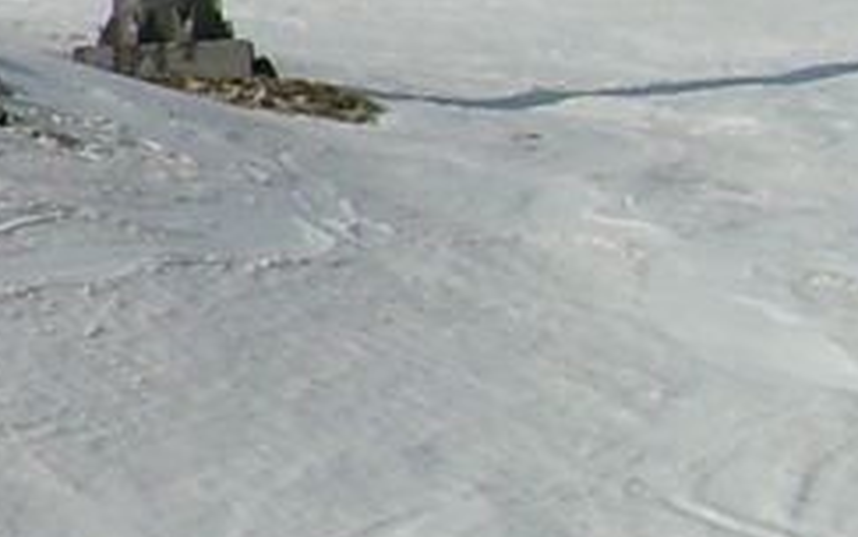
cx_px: -1328
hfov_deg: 8.8
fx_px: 4958
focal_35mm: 212
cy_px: -148
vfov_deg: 6.2
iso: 50
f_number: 4.6
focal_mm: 6.3
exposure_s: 1/1000
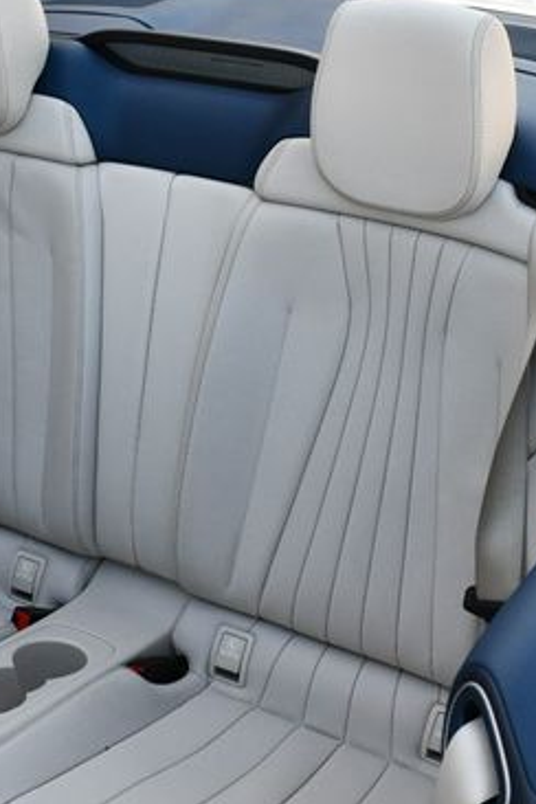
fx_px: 1407
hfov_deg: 21.4
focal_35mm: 63
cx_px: 141
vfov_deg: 31.9
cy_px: 380
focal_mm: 18
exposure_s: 1/250
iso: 360
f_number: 5.6
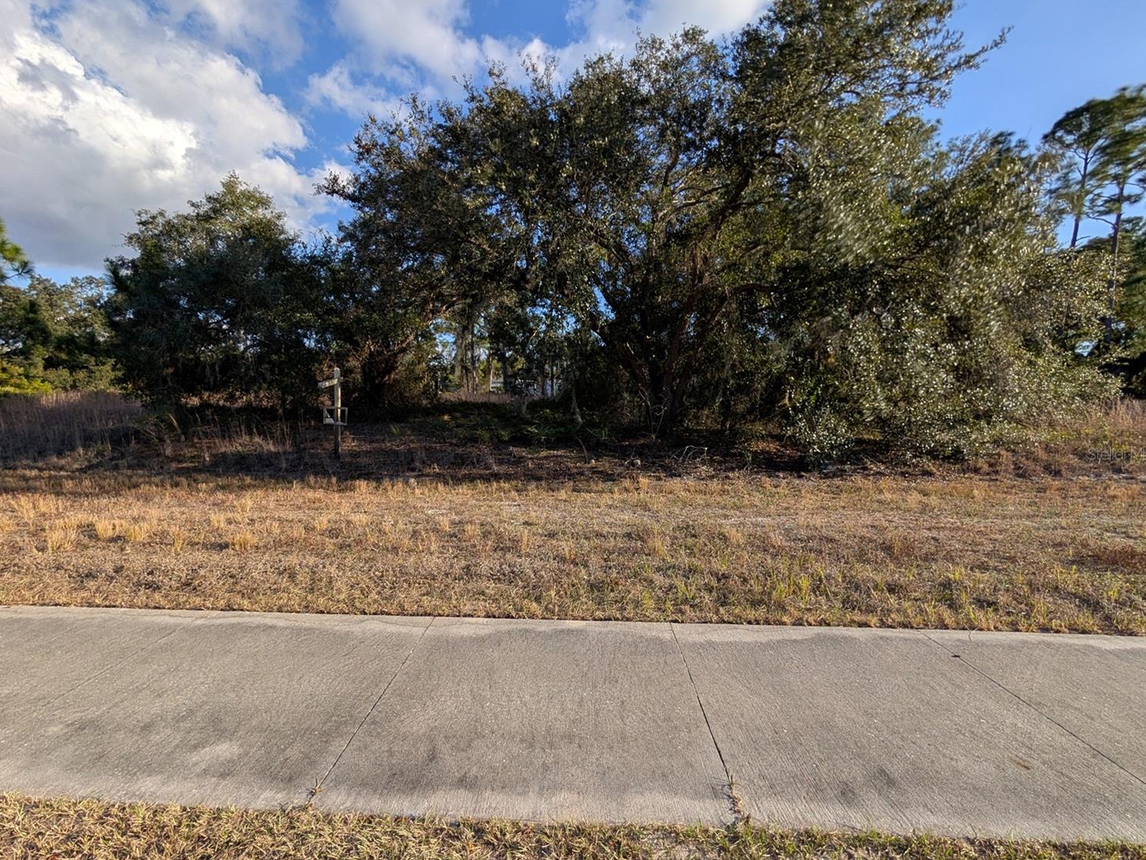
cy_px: 454
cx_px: 541
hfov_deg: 106.1
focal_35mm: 13
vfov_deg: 89.8
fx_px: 430
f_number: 1.7
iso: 55
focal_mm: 2.02
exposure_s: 1/2924
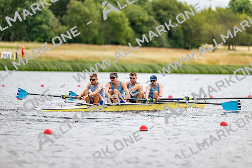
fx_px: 2801
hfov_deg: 5.2
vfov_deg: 3.4
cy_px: 84
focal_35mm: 400
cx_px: 126
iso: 320
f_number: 4.5
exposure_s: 1/2500
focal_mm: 400
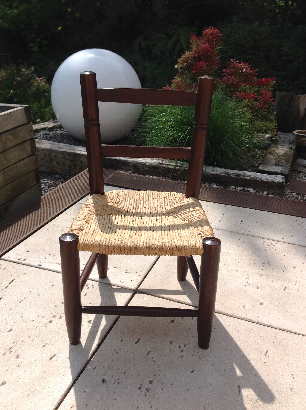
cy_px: 205
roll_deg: -0.4
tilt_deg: -25.7
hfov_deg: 40.6
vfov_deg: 52.7
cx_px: 153
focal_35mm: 35
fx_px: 414
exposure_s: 1/3030
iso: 50
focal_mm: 4.28
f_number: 2.4
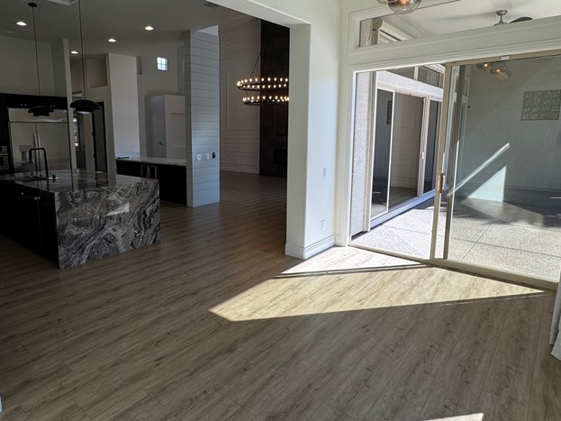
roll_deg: +0.0
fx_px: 373
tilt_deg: -9.3
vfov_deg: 58.8
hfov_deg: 72.9
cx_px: 216
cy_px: 190
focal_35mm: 23
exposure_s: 1/245
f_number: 2.2
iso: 40
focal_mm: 2.22
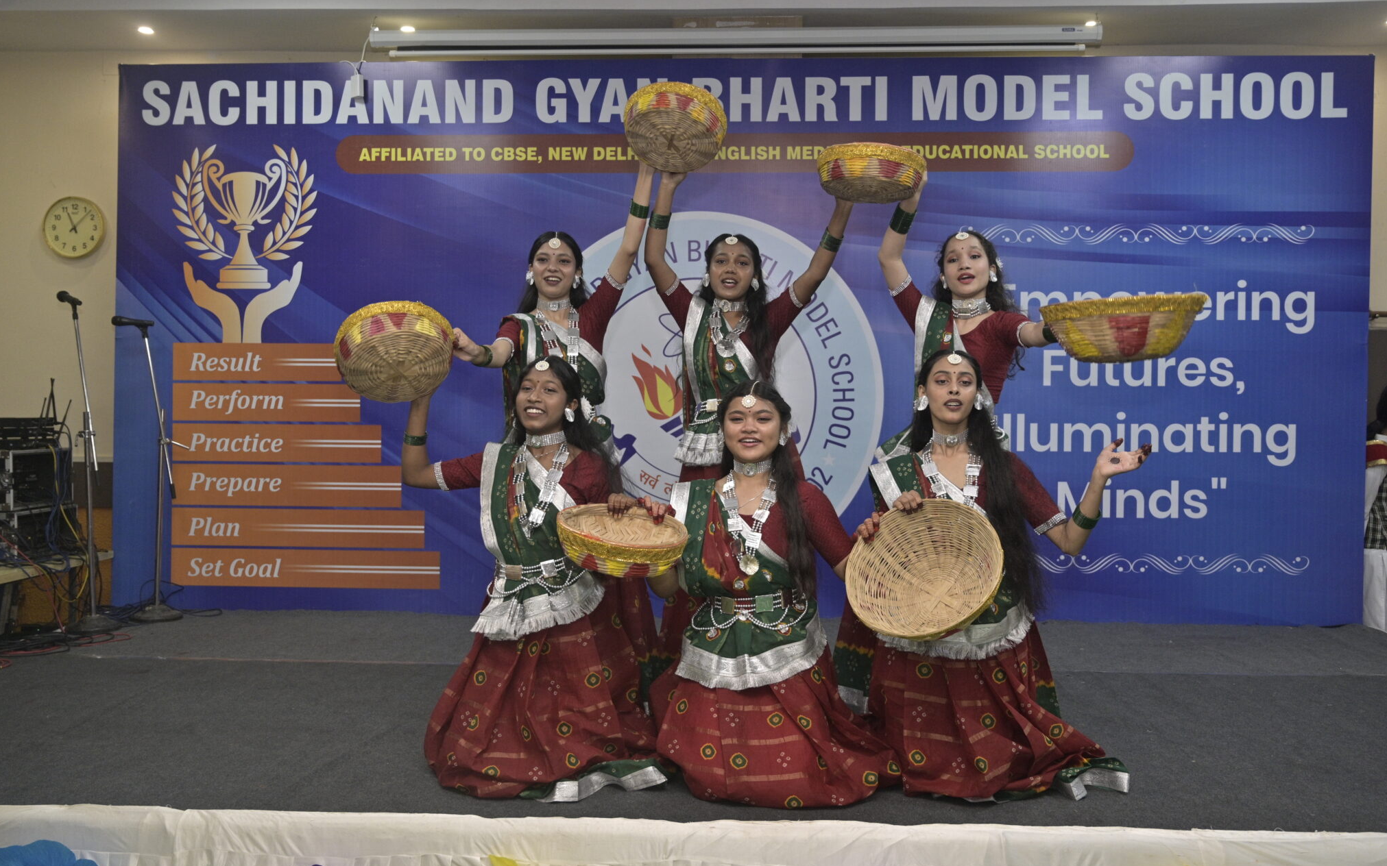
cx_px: 699
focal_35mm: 34
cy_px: 416
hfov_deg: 57.4
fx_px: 1267
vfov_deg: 37.8
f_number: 4
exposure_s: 1/250
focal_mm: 32.5
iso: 1000
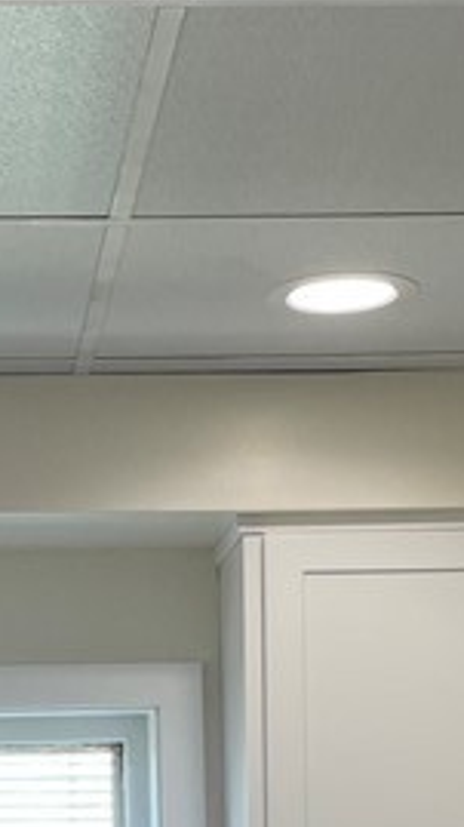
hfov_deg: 11.2
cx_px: 89
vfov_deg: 18.2
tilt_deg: -2.2
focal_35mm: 108
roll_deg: +2.7
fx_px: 2366
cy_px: 1138
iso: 40
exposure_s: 1/120
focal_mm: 4.2
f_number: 1.6
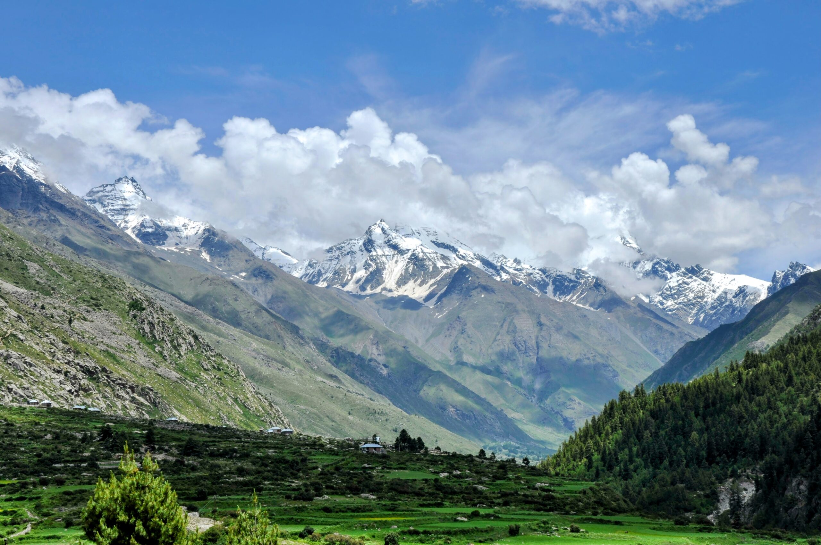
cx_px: 410
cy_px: 272
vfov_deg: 21.5
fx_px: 1435
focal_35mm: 63
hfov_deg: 31.9
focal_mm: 42
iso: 100
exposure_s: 1/320
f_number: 11
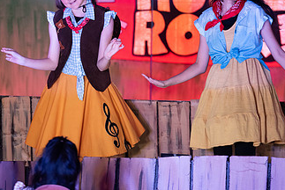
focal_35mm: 359
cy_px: 52
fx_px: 2845
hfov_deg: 5.7
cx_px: 79
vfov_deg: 3.8
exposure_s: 1/200
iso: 1000
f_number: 2.8
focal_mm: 200
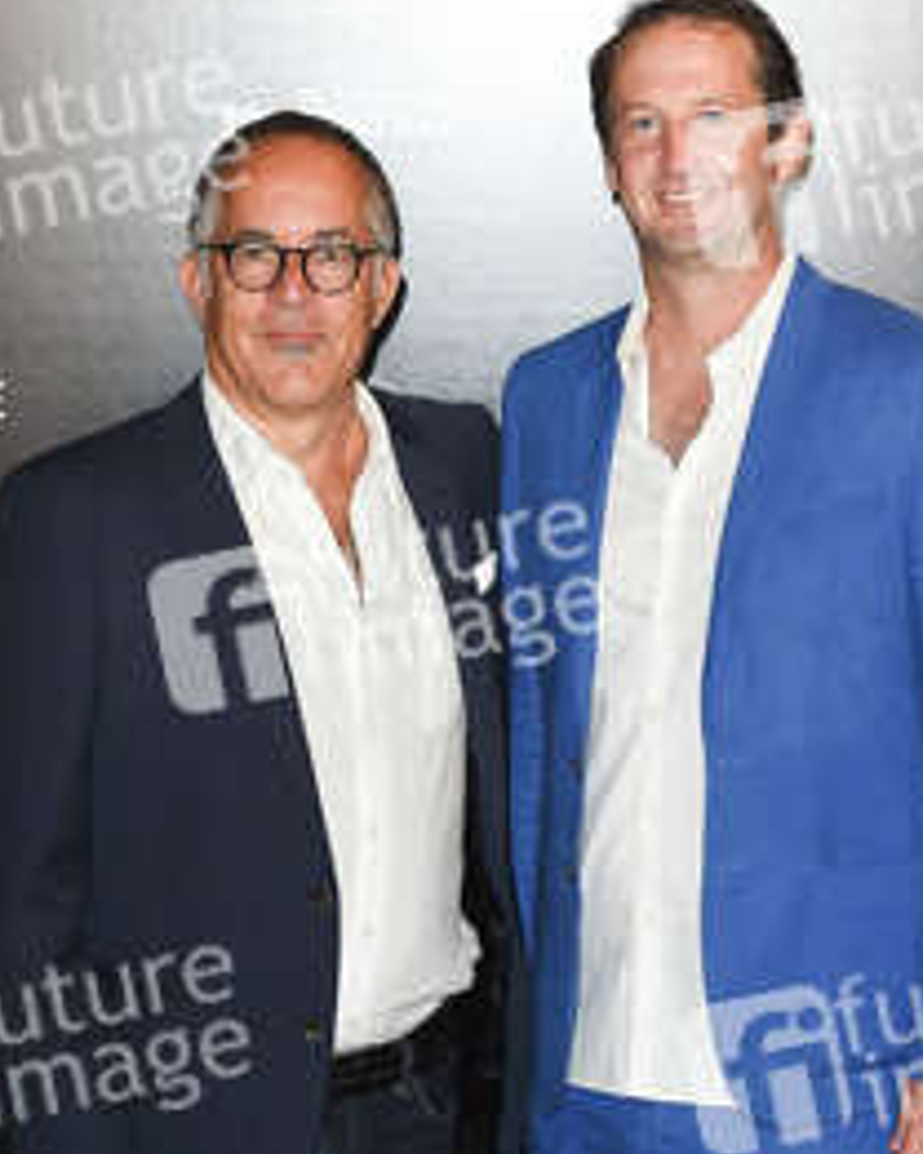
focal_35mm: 133
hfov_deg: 11.6
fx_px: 4541
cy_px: 830
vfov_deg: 14.4
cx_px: 508
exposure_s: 1/250
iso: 1600
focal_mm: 92
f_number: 4
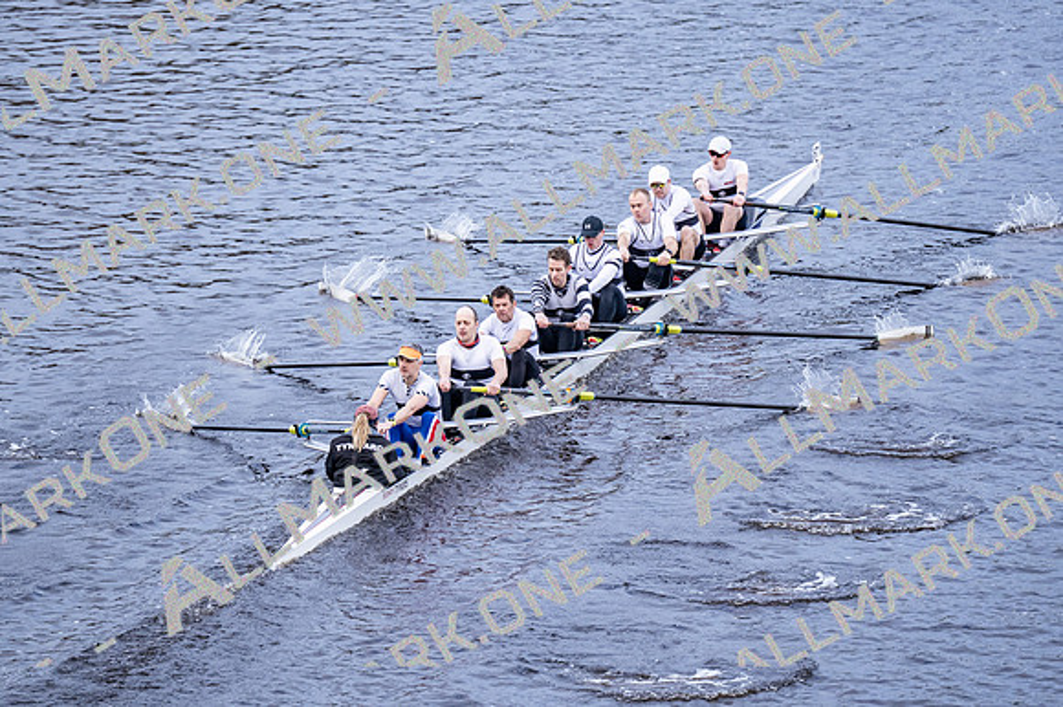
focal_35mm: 300
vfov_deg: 4.6
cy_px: 354
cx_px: 532
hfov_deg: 6.9
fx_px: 8853
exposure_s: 1/2000
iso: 1000
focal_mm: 200
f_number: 2.8
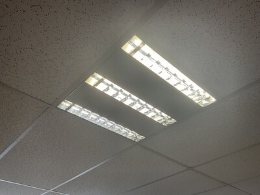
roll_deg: -0.3
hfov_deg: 61.7
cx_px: 130
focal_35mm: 29
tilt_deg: +41.6
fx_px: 218
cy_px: 98
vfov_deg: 48.2
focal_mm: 3
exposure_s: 1/100
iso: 32
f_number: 1.8
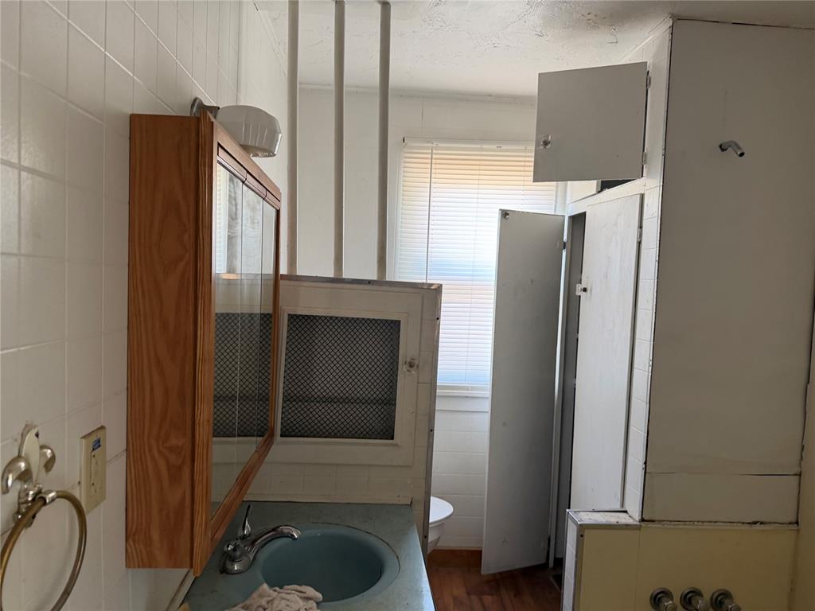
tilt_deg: -4.5
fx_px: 565
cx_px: 408
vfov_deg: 56.8
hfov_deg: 71.6
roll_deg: -2.0
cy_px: 306
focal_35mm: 24
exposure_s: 1/80
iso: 200
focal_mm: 6.76
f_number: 1.78
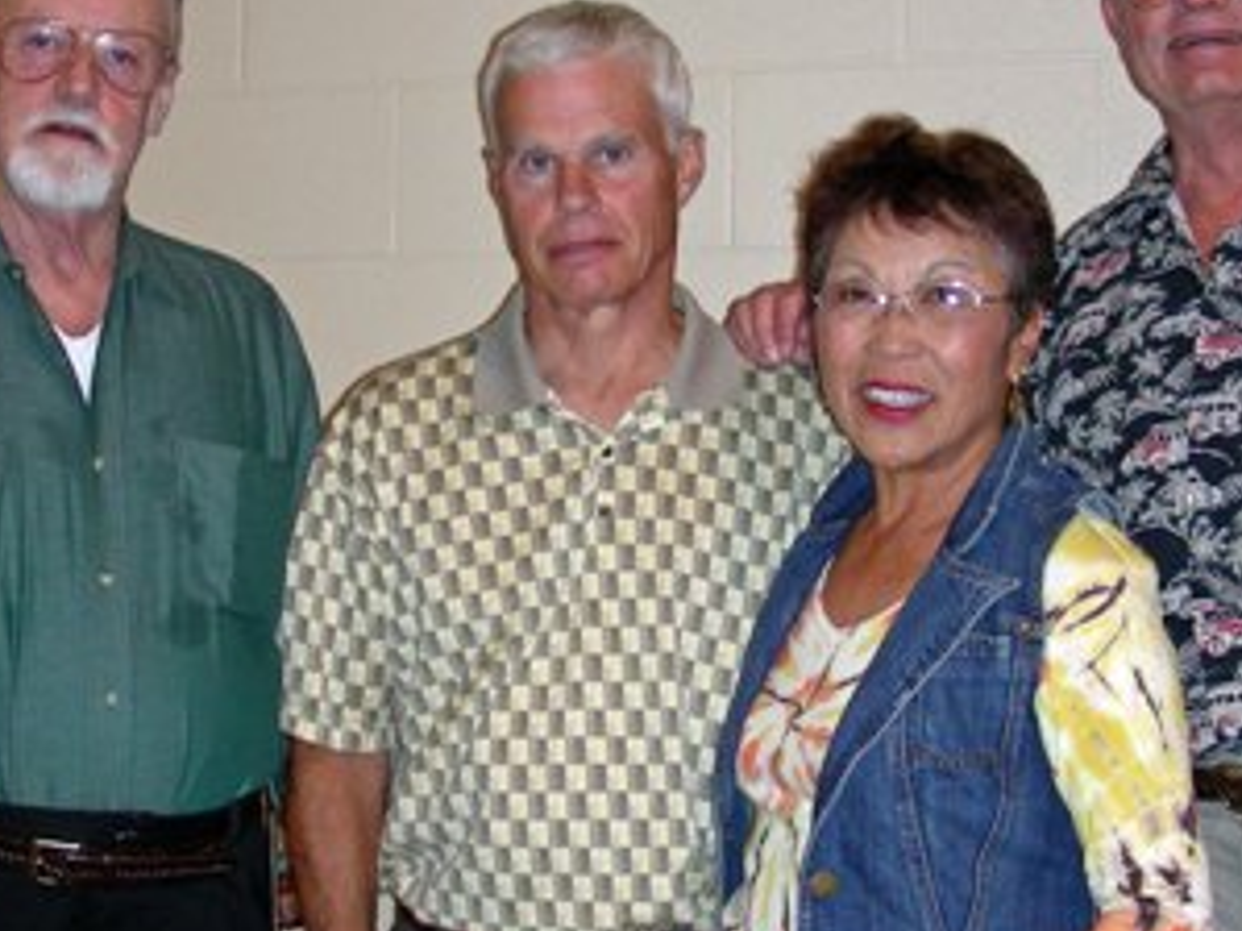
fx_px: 2044
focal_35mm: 57
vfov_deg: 25.6
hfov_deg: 33.8
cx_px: 669
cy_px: 345
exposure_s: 1/60.1
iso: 50
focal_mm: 6.3
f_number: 3.5
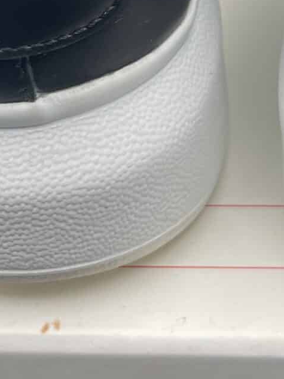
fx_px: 1106
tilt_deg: -36.8
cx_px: 267
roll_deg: +2.3
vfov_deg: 18.4
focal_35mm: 101
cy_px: -75
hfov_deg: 14.5
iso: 32
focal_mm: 5.1
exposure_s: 1/246
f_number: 1.6
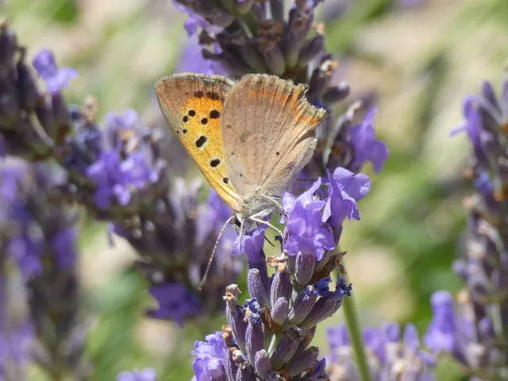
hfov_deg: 15.8
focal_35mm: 125
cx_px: 254
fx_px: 1834
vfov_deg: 11.9
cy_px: 190
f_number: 5.2
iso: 80
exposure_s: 1/250
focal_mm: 22.4
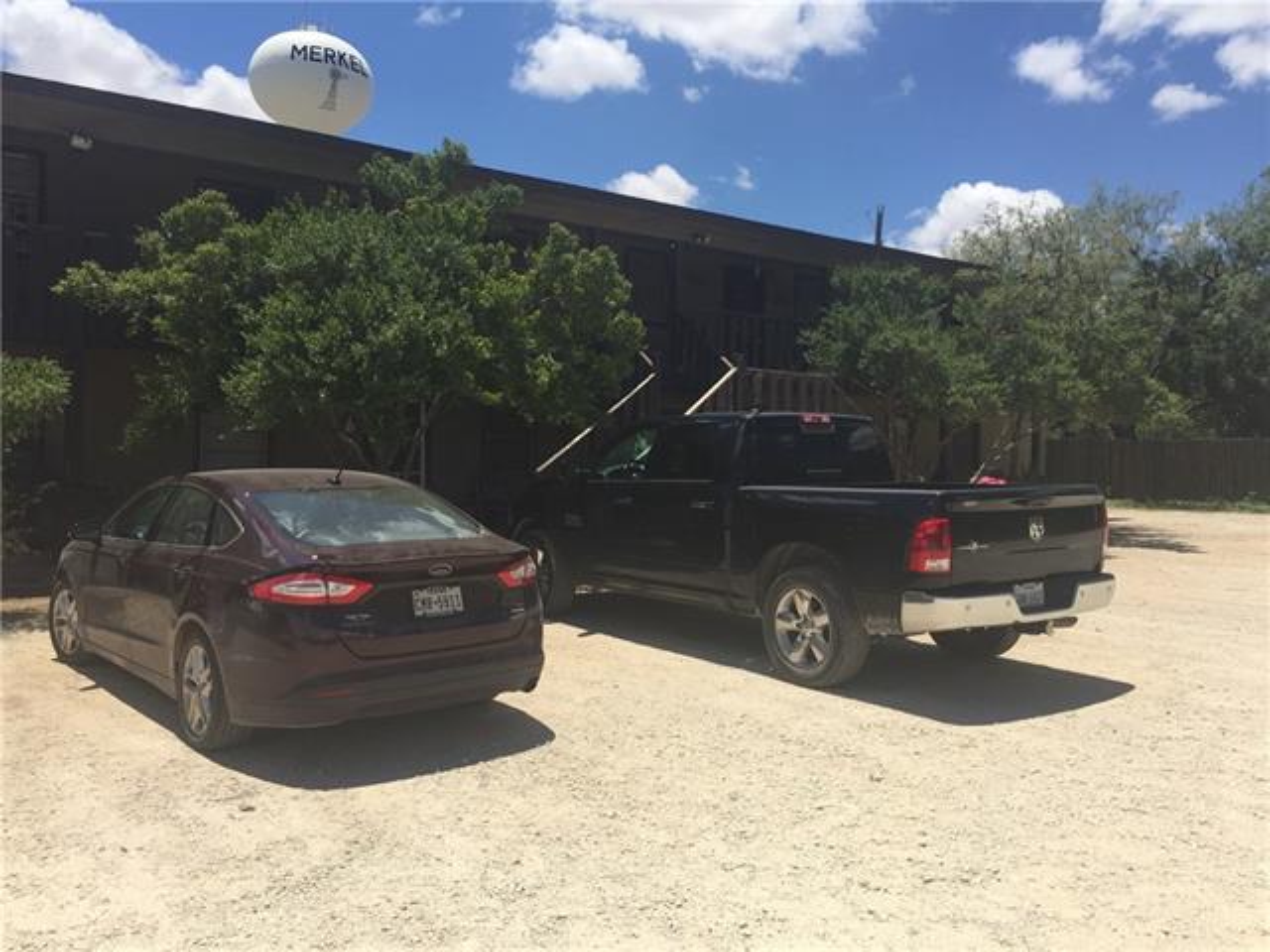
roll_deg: -1.8
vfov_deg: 48.2
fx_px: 1064
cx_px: 635
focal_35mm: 29
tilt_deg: -0.2
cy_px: 476
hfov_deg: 61.7
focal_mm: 4.15
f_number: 2.2
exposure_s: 1/2825
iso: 32
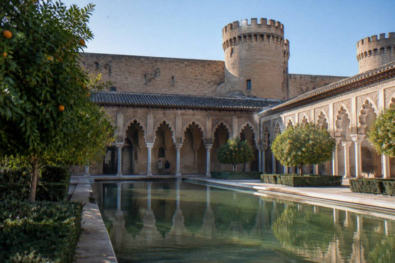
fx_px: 384
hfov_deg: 54.5
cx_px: 198
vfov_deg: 37.8
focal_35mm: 35
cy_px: 132
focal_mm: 35
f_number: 10
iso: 500
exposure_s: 1/200
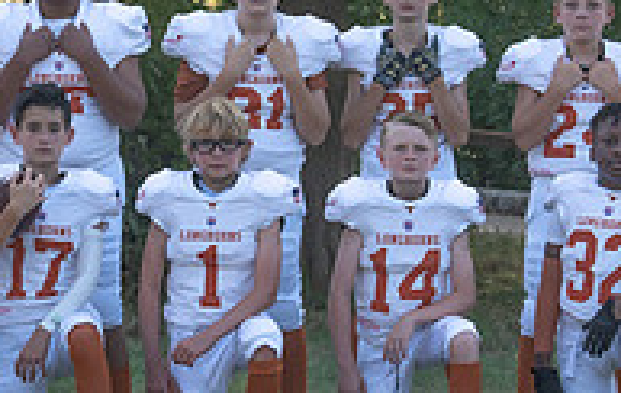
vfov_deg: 5.1
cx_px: 195
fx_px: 4397
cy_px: 214
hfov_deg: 8.1
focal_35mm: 259
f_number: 4.5
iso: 250
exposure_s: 1/400
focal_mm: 70
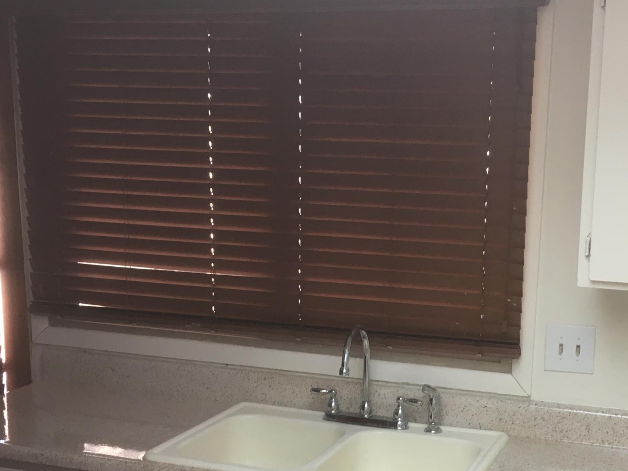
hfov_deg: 35.4
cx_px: 393
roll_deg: -1.0
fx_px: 980
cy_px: 352
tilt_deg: -12.3
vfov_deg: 26.7
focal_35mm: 54
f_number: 2.2
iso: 50
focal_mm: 4.15
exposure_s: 1/30
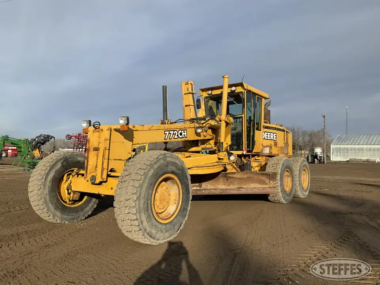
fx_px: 318
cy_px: 142
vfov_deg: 48.2
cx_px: 190
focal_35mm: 29
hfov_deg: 61.7
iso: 25
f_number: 1.8
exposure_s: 1/2058
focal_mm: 3
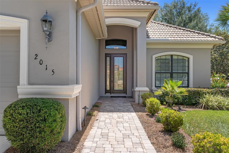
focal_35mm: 30
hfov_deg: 61.9
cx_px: 114
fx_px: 191
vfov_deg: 43.6
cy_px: 76
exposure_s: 1/1000
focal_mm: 20
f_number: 9
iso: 500
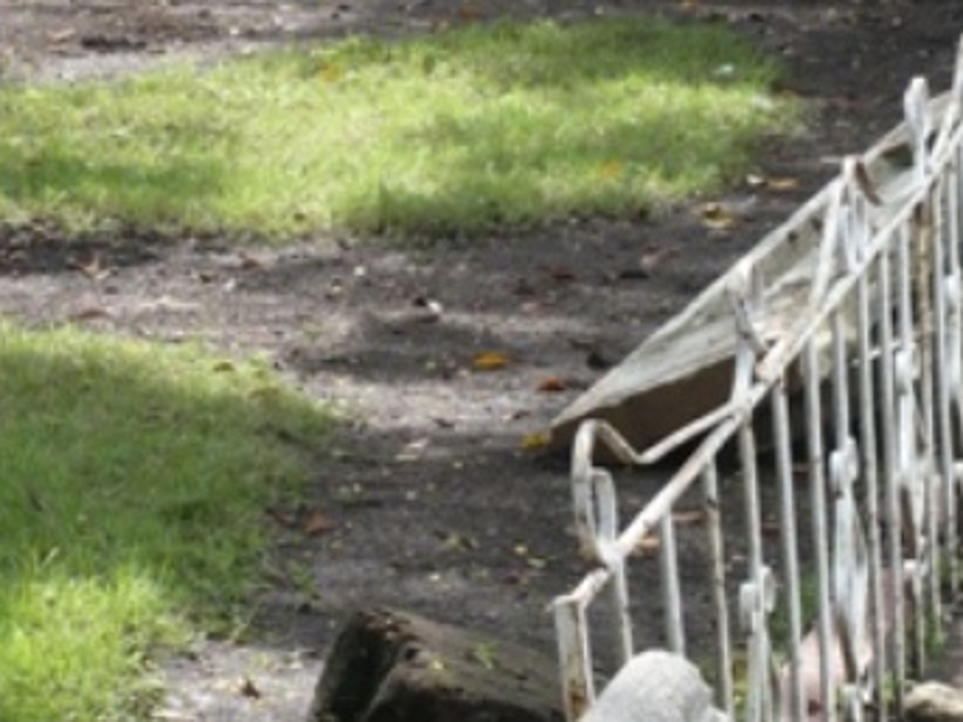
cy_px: 556
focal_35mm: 194
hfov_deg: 10.1
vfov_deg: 7.6
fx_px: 5395
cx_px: 865
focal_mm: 17.2
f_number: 3.5
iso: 100
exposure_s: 1/125
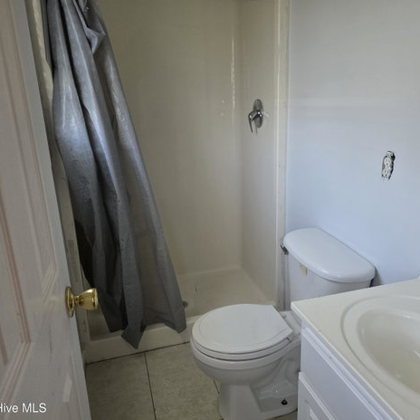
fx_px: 384
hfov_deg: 57.0
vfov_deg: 57.3
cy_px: 211
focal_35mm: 28
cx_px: 243
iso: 250
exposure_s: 1/120
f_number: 1.7
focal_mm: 6.3
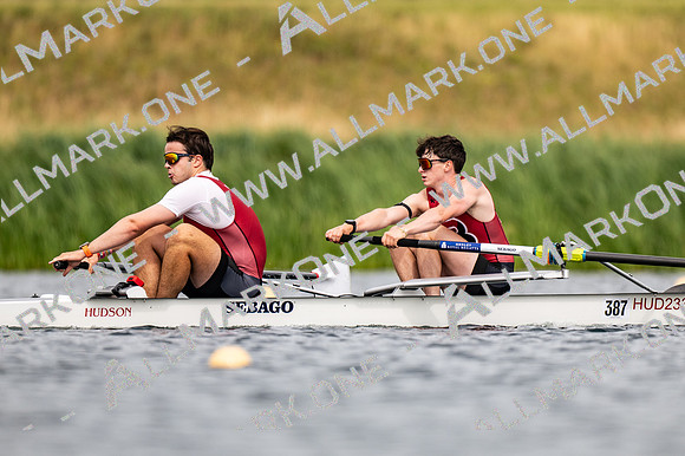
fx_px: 17115
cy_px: 228
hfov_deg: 2.3
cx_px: 342
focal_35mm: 900
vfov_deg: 1.5
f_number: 4
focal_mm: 600
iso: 250
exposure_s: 1/2500
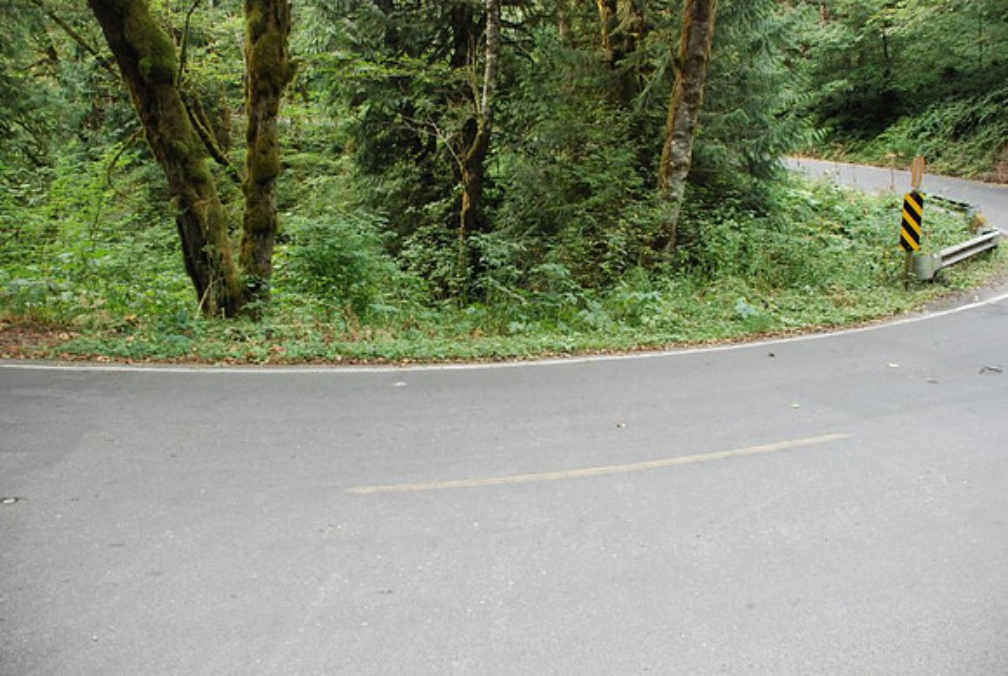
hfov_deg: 67.3
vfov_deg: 48.1
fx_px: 757
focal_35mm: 27
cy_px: 338
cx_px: 504
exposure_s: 1/160
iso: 1600
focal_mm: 18
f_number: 4
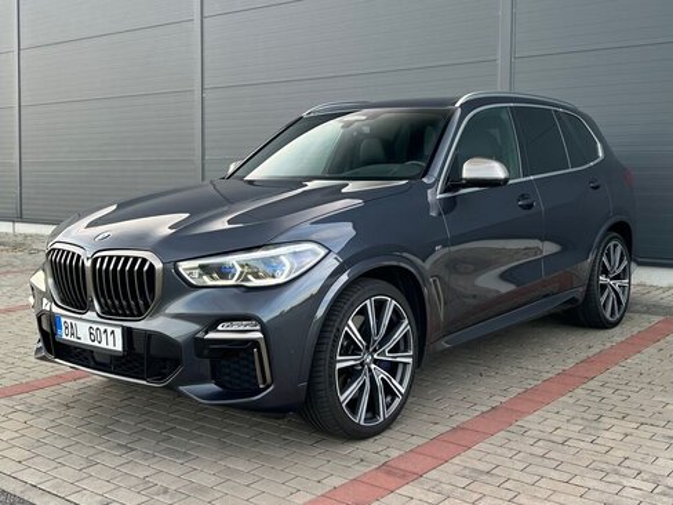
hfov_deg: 67.3
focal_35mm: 26
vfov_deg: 53.1
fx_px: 505
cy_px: 252
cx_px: 336
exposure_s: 1/121
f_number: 1.5
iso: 40
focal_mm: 5.7
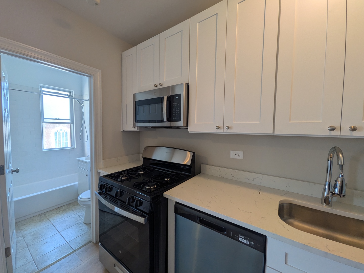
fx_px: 147
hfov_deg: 102.1
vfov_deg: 85.7
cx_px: 182
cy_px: 136
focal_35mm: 14
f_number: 2.2
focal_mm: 1.85
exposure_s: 1/60
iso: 65
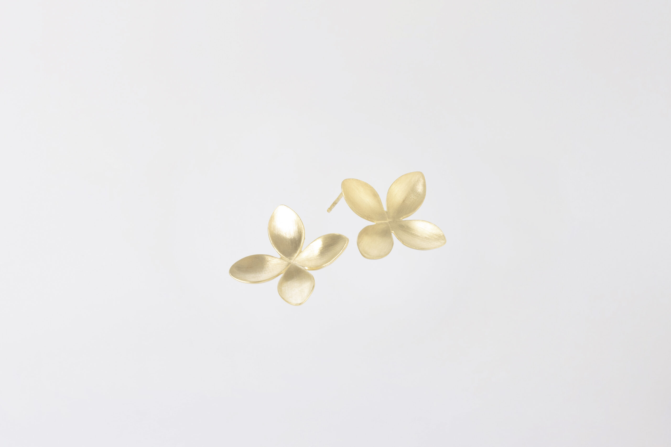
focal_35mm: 200
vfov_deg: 6.9
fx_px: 3728
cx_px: 336
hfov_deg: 10.3
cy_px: 224
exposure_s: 1.6
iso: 200
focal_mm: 200
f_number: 22
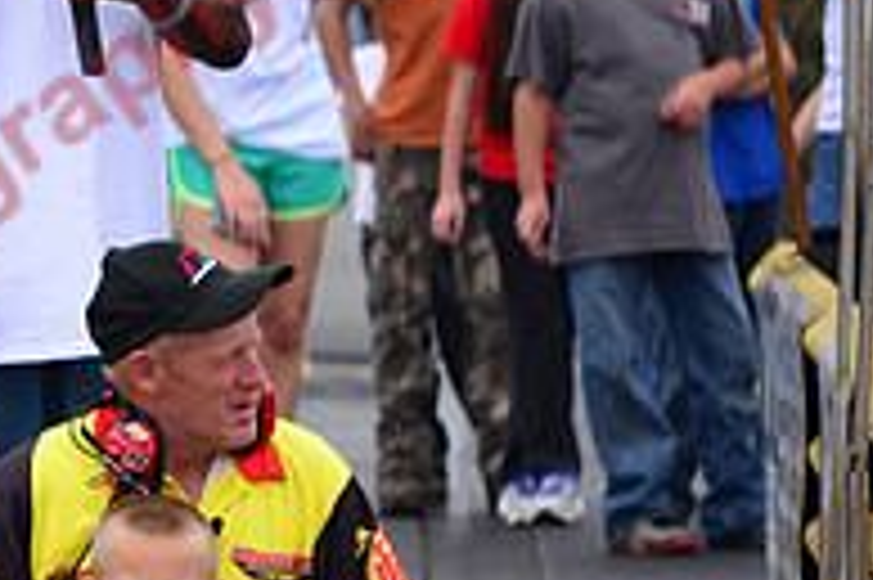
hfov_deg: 3.1
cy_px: 364
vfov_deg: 2.0
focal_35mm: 672
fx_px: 16282
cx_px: -274
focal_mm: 150
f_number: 5.6
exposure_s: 1/2000
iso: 1000
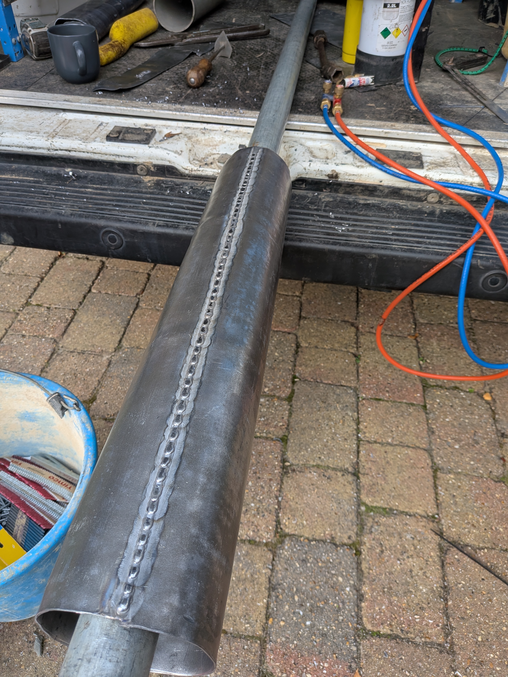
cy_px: 338
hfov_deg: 56.8
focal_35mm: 24
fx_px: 470
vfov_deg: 71.6
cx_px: 254
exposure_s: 1/398
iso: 27
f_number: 1.7
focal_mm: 4.53
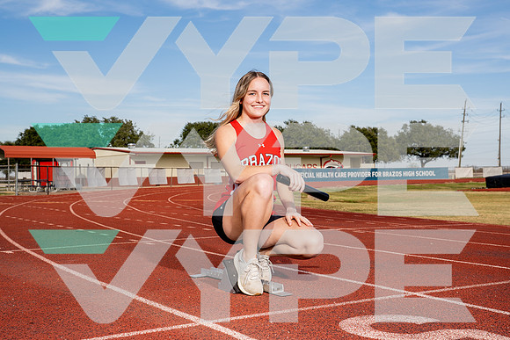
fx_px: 638
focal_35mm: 45
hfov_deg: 43.6
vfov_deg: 29.9
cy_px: 170
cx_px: 255
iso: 100
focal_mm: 45
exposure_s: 1/250
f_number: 8
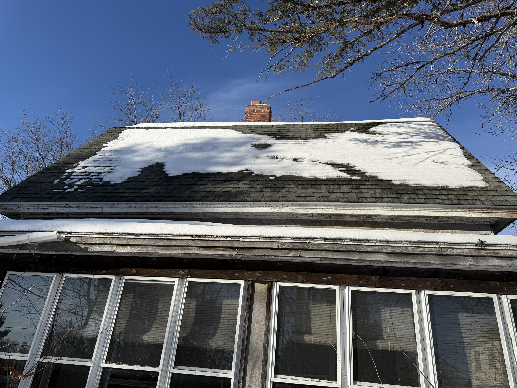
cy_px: 194
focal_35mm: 24
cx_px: 258
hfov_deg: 71.6
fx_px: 358
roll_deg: -6.8
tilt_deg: +25.6
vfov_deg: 56.8
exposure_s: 1/5319
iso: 80
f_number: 1.78
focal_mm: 6.76
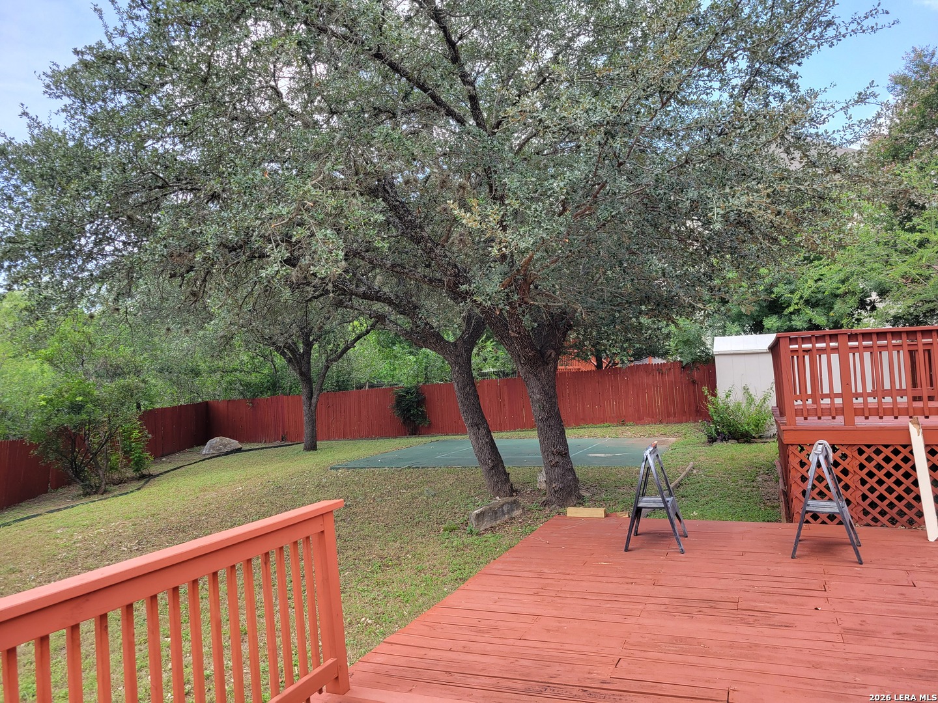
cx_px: 469
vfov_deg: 53.1
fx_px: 705
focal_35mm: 26
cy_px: 352
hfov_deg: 67.3
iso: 40
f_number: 1.8
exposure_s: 1/417
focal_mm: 5.4
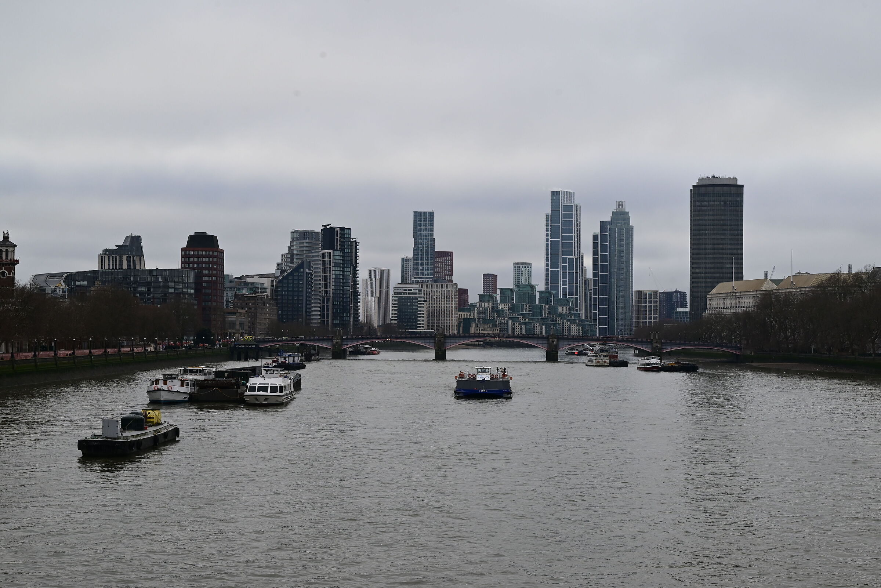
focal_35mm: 53
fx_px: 1297
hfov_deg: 37.5
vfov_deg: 25.5
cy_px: 294
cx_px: 440
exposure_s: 1/400
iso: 800
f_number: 10
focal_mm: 53
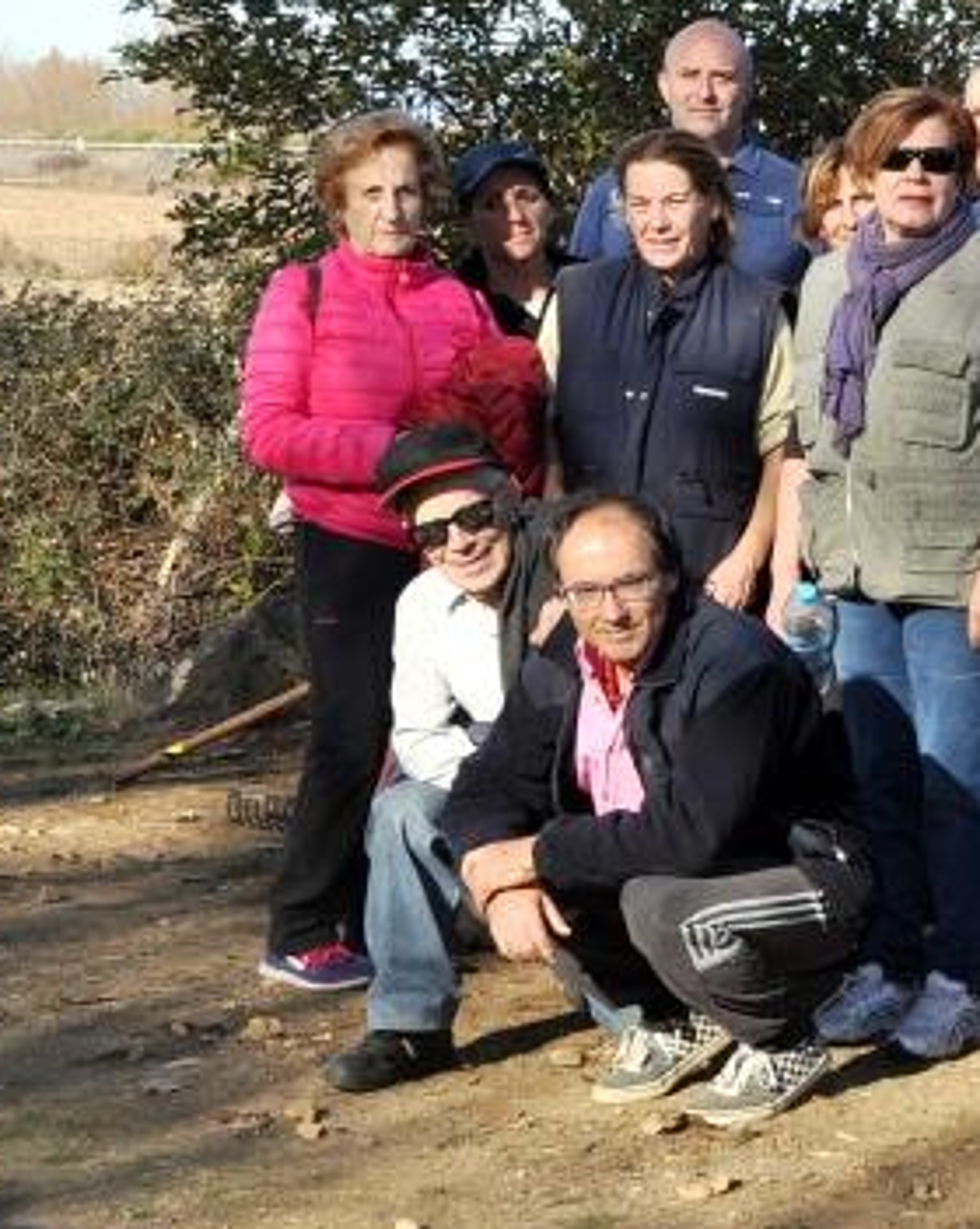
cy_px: 676
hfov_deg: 12.3
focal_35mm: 115
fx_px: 4177
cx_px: 1740
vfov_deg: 16.7
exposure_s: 1/200
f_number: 10
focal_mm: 28
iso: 200
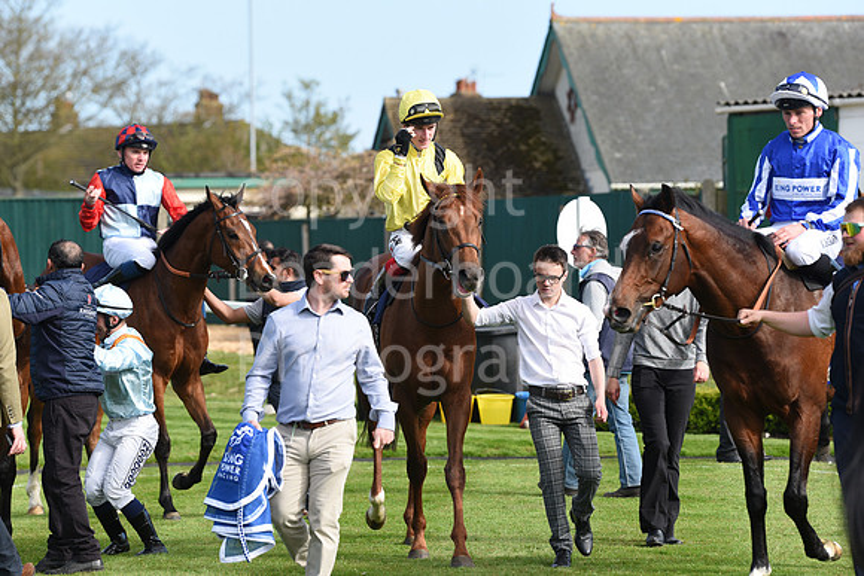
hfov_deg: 11.1
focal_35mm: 185
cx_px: 432
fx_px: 4441
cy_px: 288
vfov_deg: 7.4
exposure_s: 1/1600
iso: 400
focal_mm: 185
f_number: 5
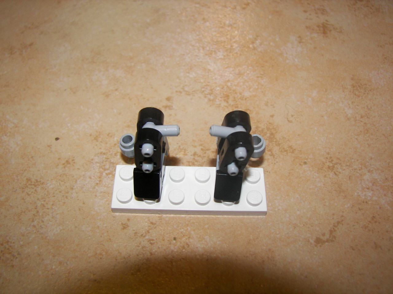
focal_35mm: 36
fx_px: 409
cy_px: 147
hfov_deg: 51.4
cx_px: 196
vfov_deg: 39.7
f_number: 2.8
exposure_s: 1/30
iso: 100
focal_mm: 6
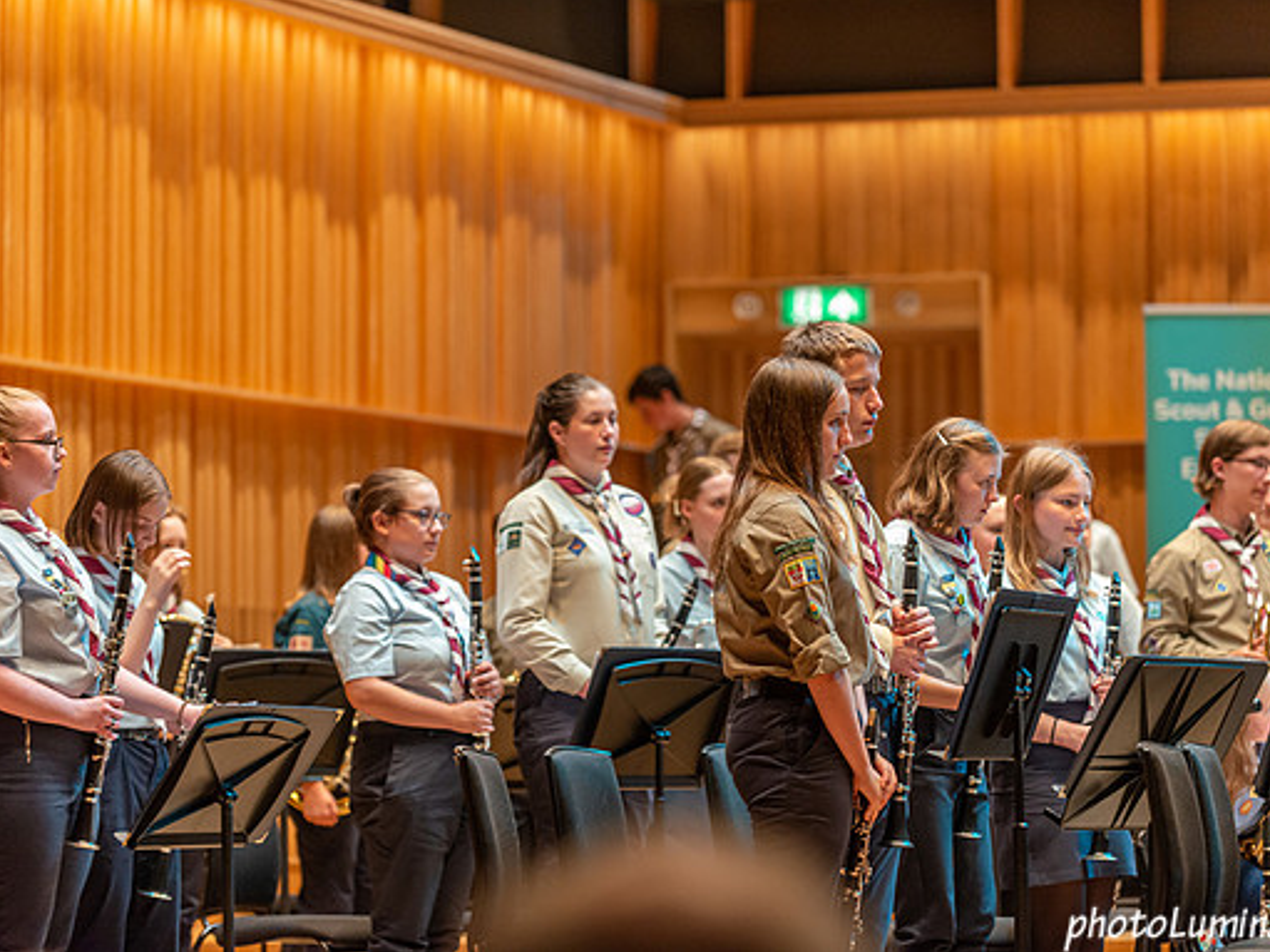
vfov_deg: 11.3
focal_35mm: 131
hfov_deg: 15.1
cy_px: 474
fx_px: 4805
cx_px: 696
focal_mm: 120
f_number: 2.8
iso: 2000
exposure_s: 1/125
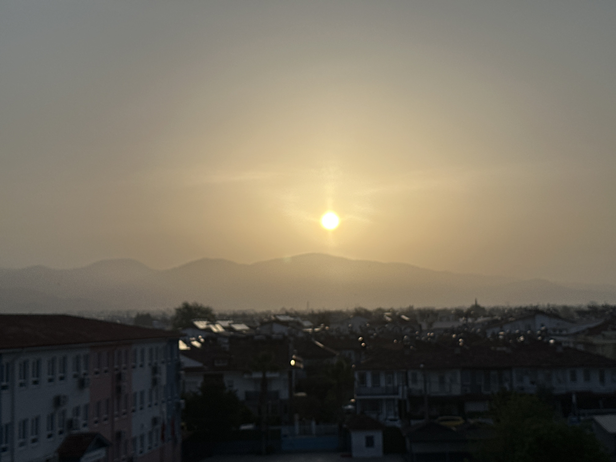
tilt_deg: +6.4
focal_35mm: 48
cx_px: 308
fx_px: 854
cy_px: 231
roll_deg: +2.2
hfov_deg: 39.7
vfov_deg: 30.3
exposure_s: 1/10870
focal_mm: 6.86
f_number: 1.78
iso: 64
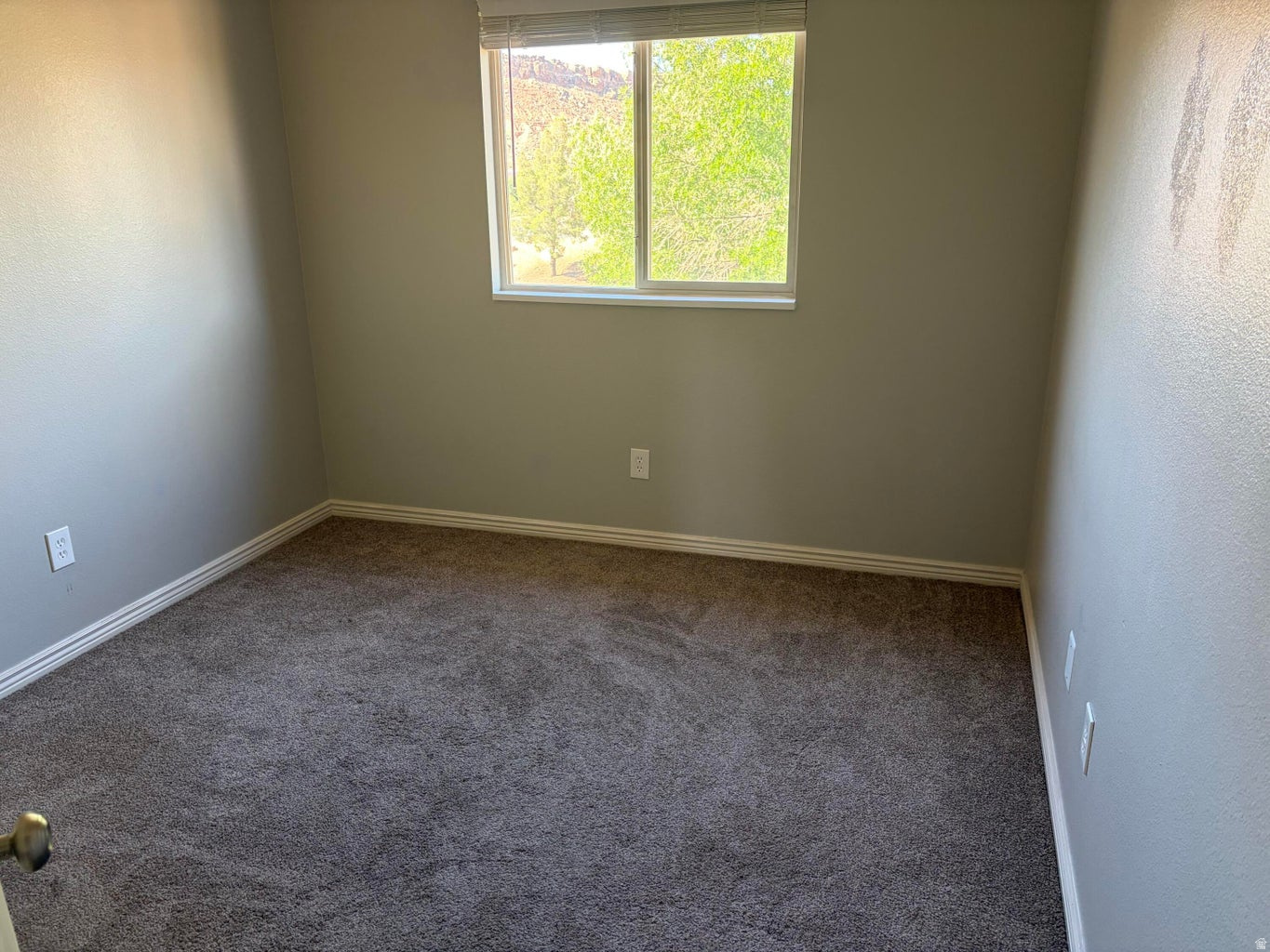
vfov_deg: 53.1
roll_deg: +0.8
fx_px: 954
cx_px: 635
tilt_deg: -17.6
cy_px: 476
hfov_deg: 67.3
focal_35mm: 26
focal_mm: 5.96
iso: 125
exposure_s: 1/60
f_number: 1.6
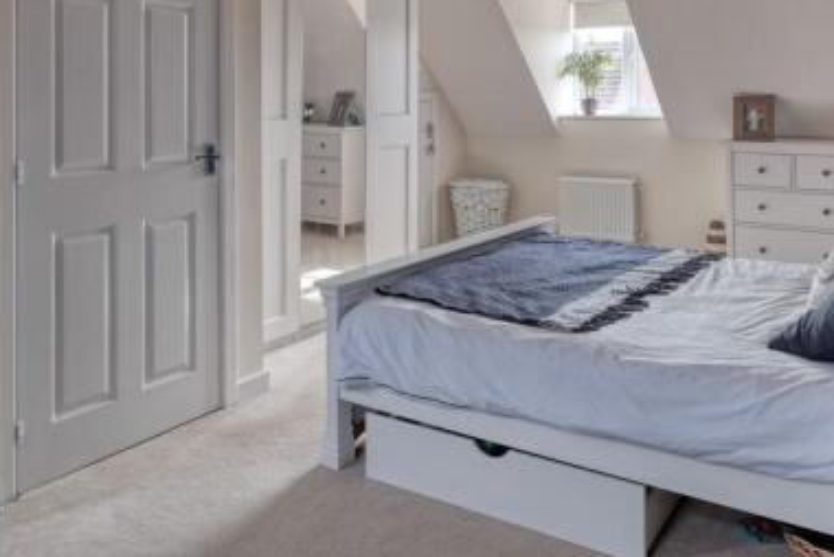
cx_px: 501
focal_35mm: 31
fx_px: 719
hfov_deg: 59.7
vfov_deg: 40.2
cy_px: 91
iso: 250
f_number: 8
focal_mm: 12
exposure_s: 1/13
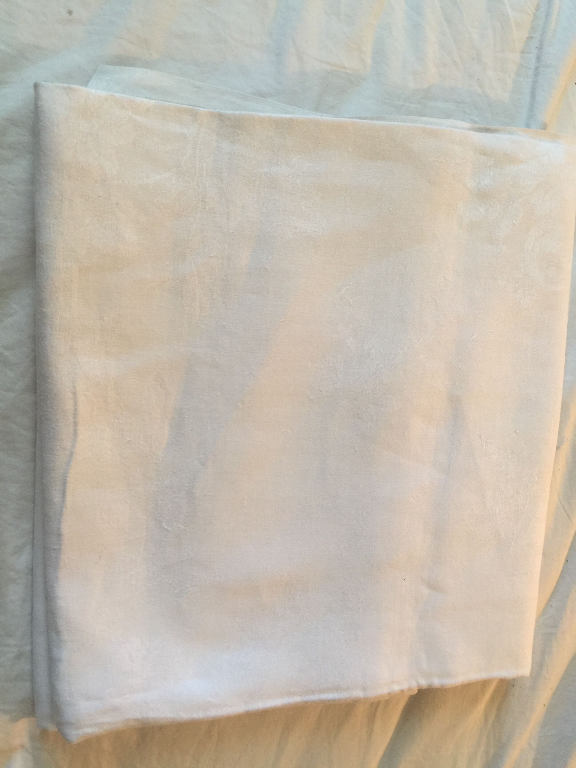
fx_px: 643
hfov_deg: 48.2
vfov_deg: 61.7
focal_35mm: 29
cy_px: 384
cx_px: 288
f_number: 2.2
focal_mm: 4.15
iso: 50
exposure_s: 1/17
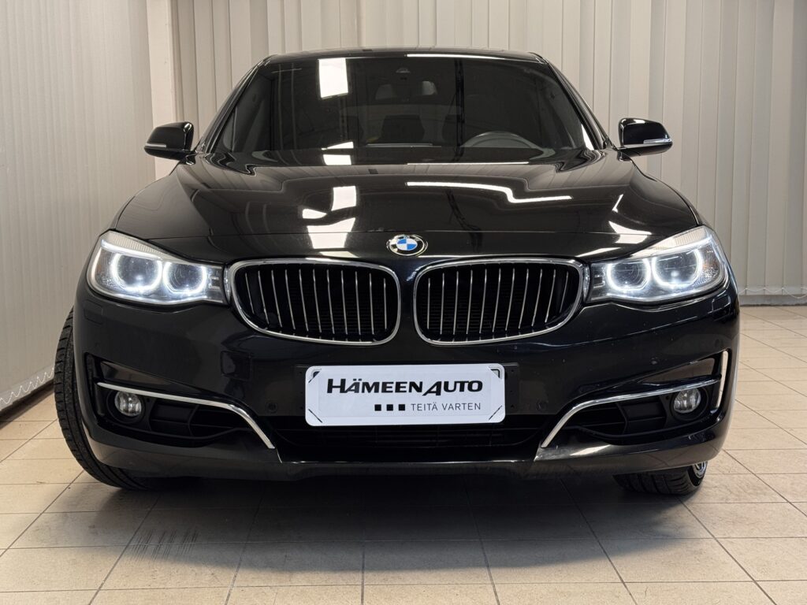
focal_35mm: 48
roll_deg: +0.5
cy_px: 302
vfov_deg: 30.3
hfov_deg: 39.7
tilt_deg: -6.9
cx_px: 404
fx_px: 1119
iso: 100
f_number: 1.78
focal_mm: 6.76
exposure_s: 1/63
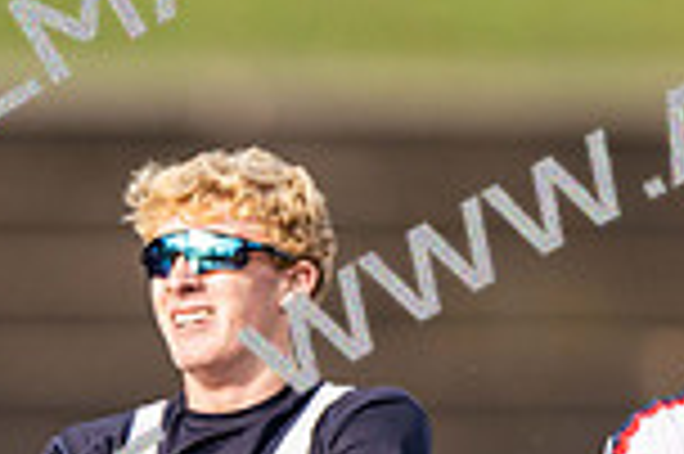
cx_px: -90
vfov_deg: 0.6
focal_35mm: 2294
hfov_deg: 0.9
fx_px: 43539
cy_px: 470
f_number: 4
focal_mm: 600
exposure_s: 1/2500
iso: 400
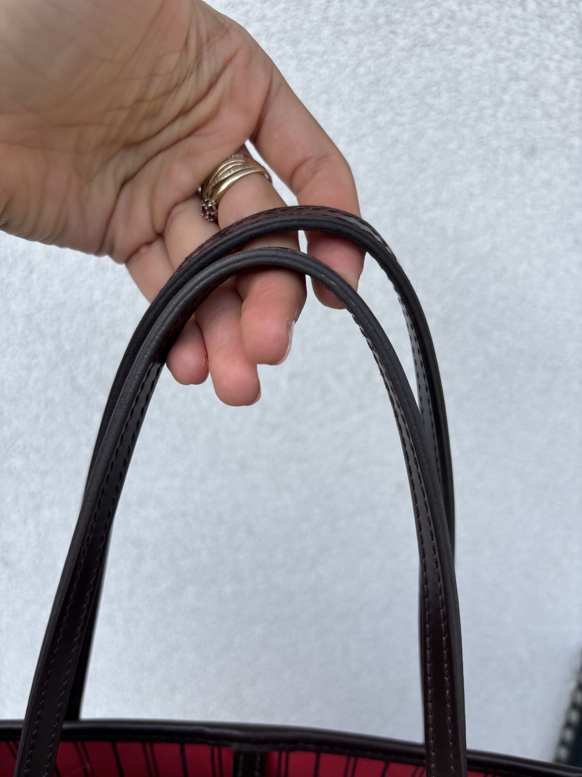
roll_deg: -3.7
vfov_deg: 67.3
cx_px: 291
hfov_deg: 53.1
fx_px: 583
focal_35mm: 26
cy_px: 388
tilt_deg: -16.9
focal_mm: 5.96
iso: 50
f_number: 1.6
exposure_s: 1/608
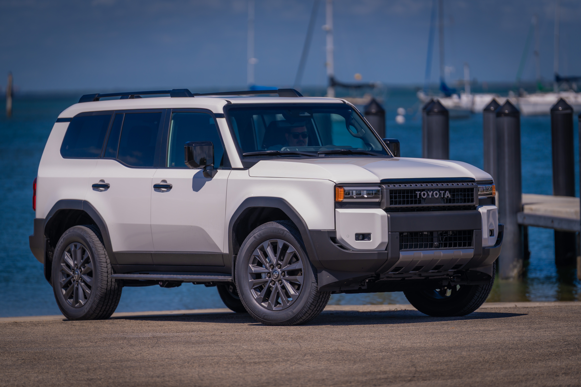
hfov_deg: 10.3
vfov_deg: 6.9
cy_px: 194
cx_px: 290
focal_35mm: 200
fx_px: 3228
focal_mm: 200
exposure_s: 1/3200
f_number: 2.8
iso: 125
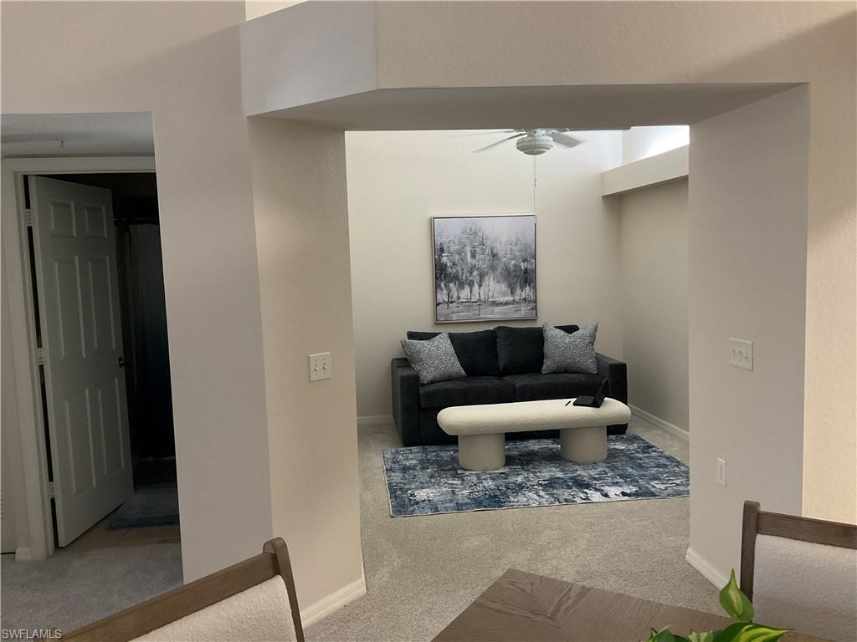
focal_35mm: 29
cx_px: 428
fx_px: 718
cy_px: 321
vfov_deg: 48.2
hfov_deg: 61.7
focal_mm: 3
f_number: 1.8
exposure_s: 1/40
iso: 250
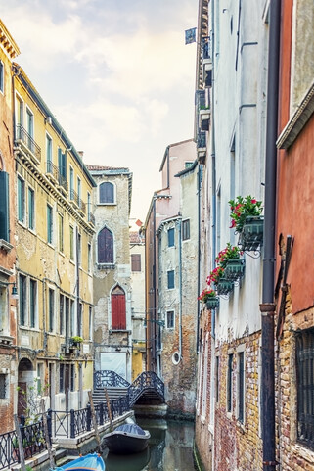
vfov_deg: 36.7
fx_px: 693
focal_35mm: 53
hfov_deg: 25.3
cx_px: 81
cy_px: 352
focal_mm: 34
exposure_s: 1/30
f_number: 3.8
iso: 64
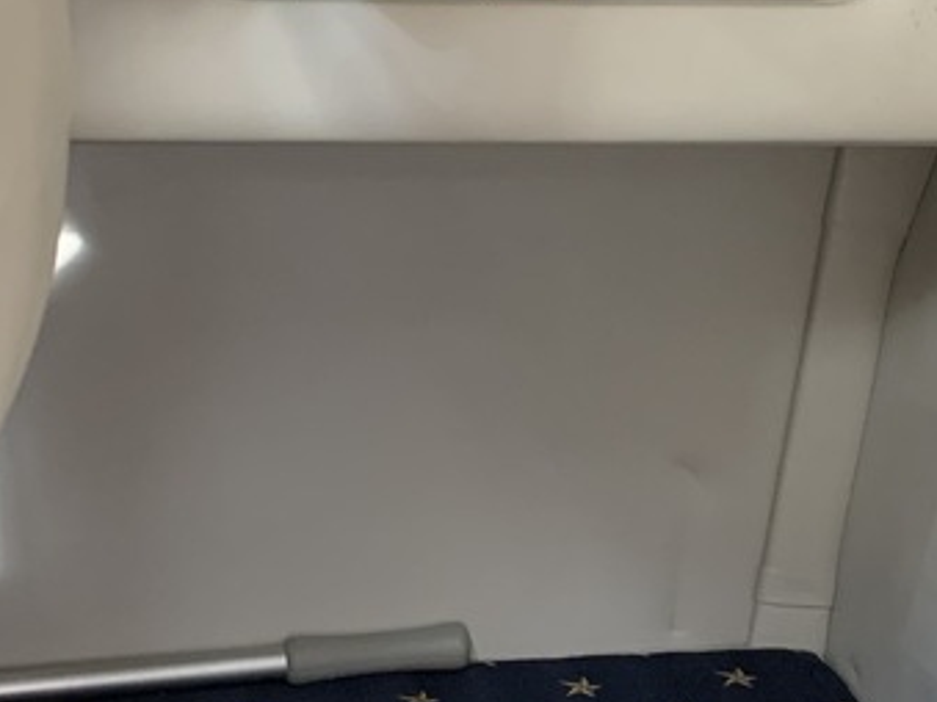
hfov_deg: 21.0
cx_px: 788
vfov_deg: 16.0
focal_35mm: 92
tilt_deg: -20.6
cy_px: 522
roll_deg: -2.4
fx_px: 2489
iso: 250
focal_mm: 4.25
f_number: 1.8
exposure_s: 1/60
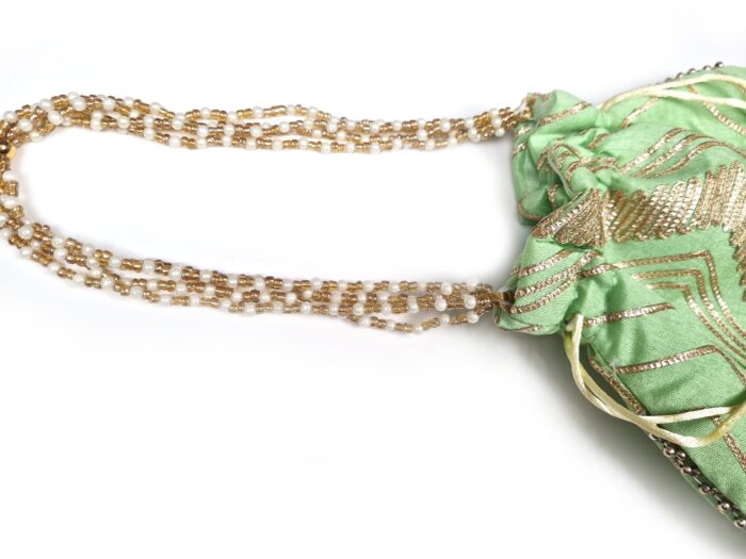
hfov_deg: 67.3
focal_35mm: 26
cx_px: 373
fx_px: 560
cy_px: 280
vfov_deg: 53.1
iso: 50
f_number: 1.8
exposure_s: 1/120
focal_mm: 5.4
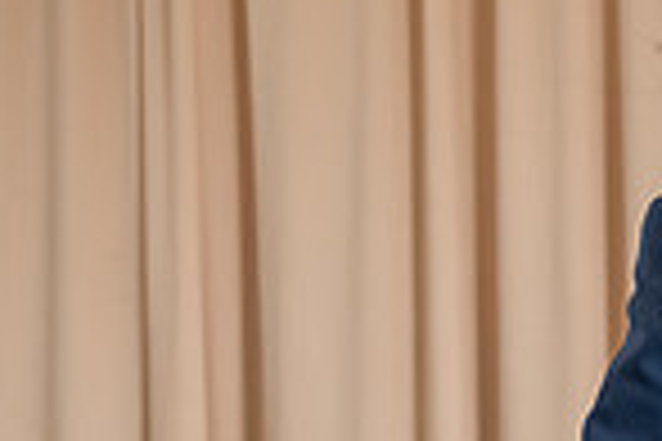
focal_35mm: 190
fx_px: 3494
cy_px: 497
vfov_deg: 7.2
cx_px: 1256
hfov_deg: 10.1
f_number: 4.5
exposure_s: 1/200
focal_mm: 48
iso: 1600
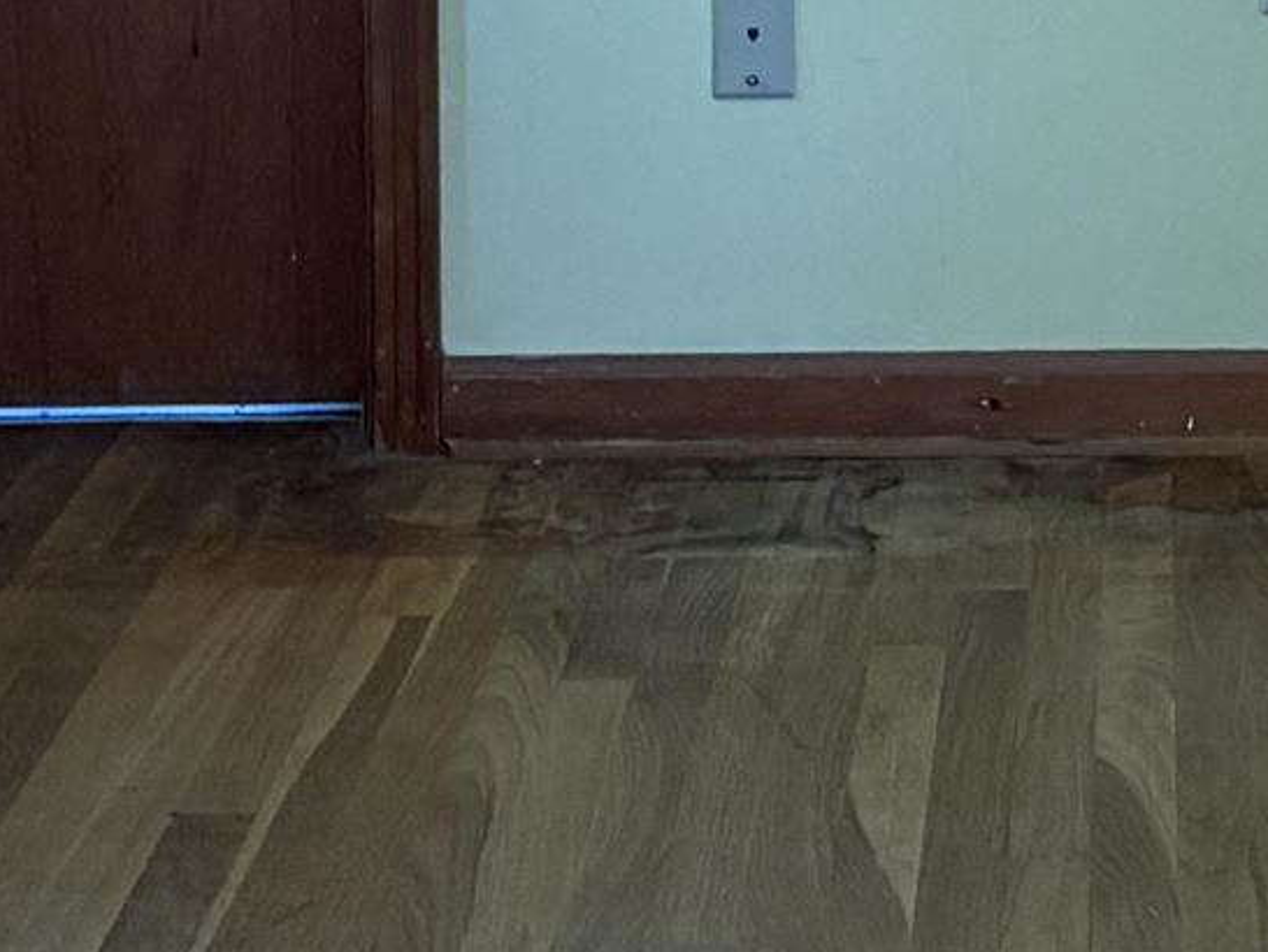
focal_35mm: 135
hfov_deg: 14.5
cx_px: 1105
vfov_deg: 10.4
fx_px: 4947
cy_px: -676
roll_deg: +1.8
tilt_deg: -2.8
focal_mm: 6.76
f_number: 1.78
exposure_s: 1/60
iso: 400
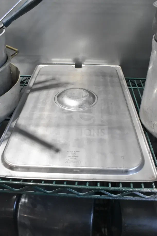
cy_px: 118
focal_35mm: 30
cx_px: 78
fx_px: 196
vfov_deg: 61.9
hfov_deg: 43.6
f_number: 9
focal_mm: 20
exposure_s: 1/250
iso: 6400
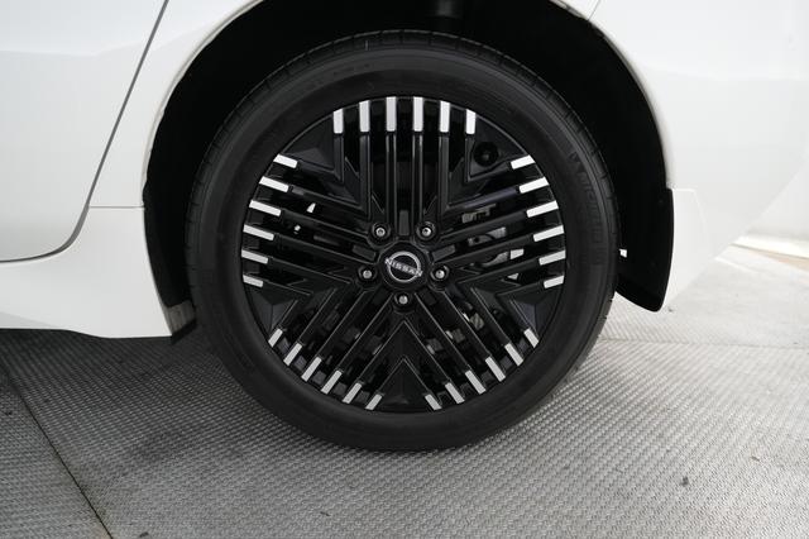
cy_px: 270
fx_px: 539
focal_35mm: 24
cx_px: 404
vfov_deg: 53.1
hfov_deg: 73.8
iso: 4000
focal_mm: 24
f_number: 2.8
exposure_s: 1/160
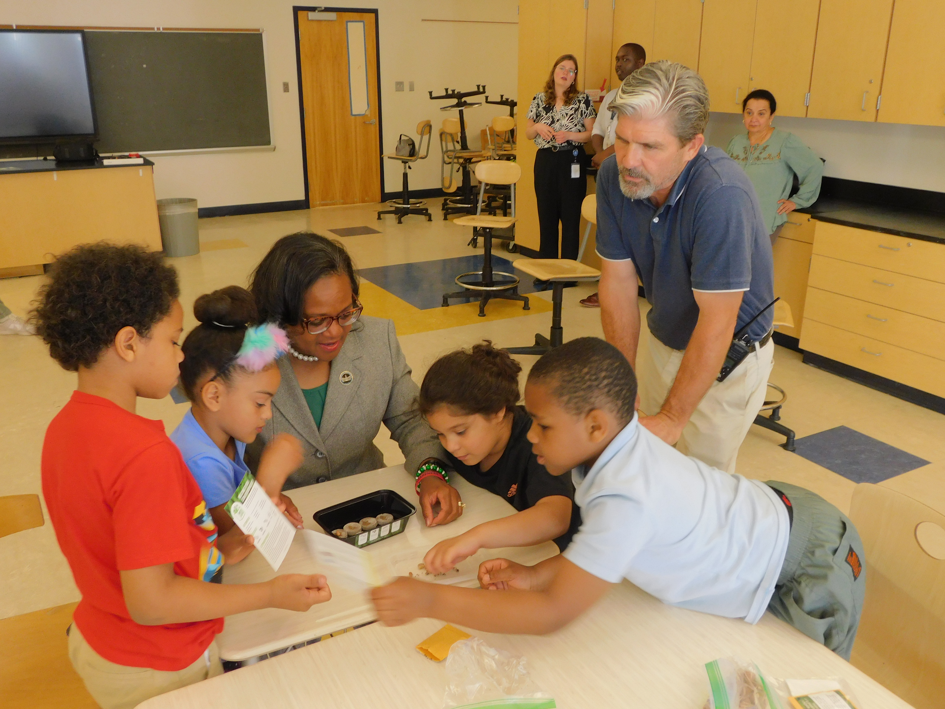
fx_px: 819
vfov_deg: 46.8
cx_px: 472
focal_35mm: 30
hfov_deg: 60.0
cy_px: 354
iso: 200
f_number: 3.2
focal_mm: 5.3
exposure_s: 1/30
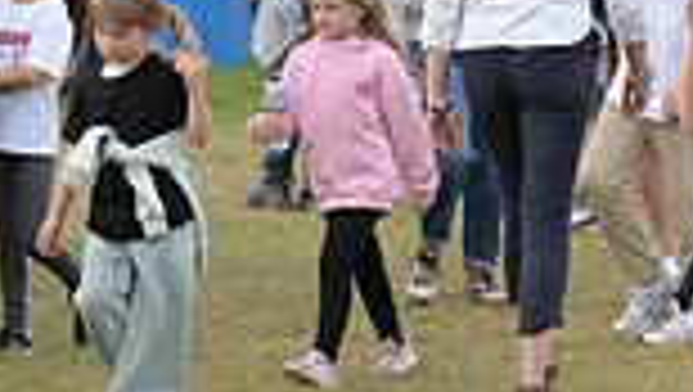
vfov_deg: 2.6
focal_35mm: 473
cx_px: 1120
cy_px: -61
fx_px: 8701
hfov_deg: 4.5
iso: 1250
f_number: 6.3
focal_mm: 120
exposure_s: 1/1250
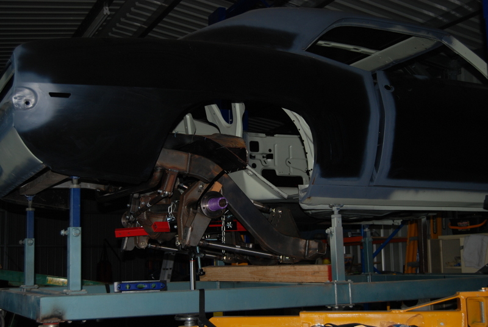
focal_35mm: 48
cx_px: 244
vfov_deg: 28.2
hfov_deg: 41.1
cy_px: 164
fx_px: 652
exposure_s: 1/60
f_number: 4.5
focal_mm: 32
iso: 200
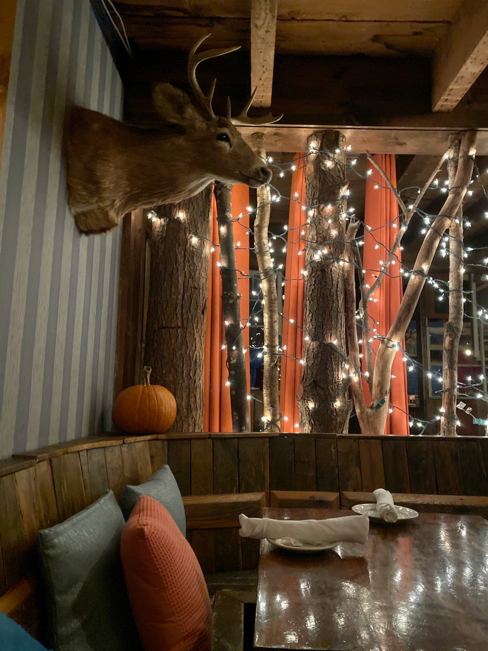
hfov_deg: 53.1
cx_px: 244
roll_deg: -0.9
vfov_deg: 67.3
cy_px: 326
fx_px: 489
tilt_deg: +9.5
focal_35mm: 26
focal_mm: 4.25
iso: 1000
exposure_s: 1/30
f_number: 1.8
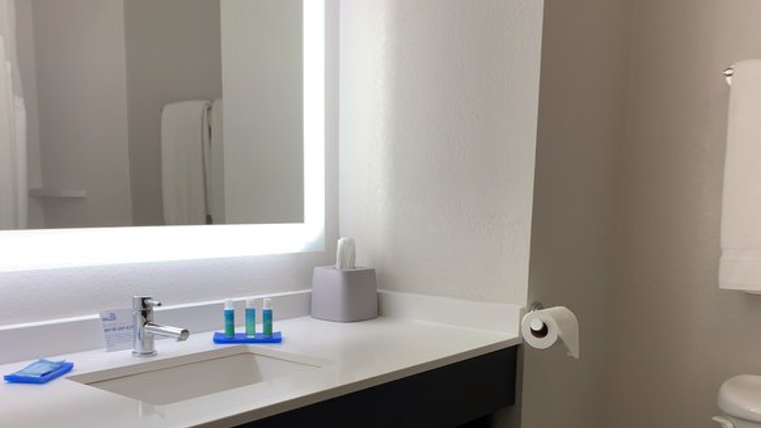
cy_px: 356
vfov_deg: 29.6
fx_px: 787
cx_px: 397
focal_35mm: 39
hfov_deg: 51.6
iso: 50
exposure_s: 1/120
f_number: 1.8
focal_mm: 4.25
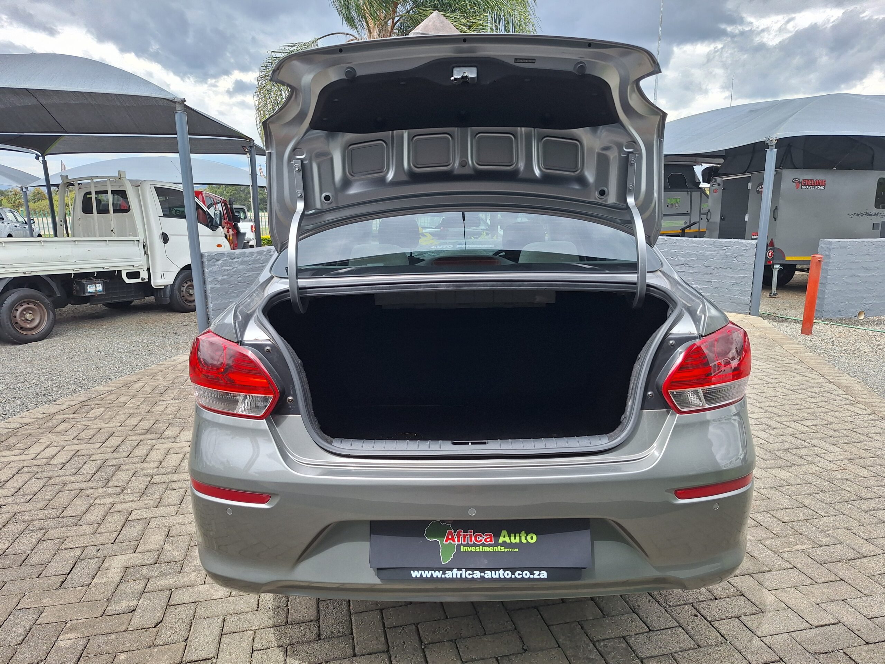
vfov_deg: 58.9
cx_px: 442
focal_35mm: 23
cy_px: 332
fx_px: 588
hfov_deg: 73.9
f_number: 1.8
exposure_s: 1/762
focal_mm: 5.54
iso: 40
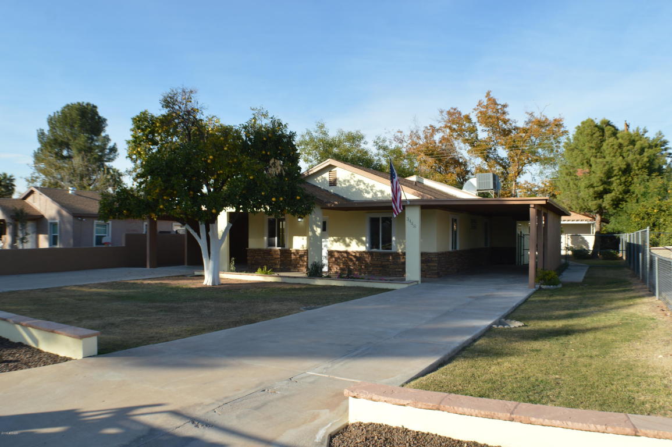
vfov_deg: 39.9
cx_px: 336
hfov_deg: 57.3
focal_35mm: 33
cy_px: 224
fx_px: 615
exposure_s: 1/200
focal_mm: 22
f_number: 7.1
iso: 100
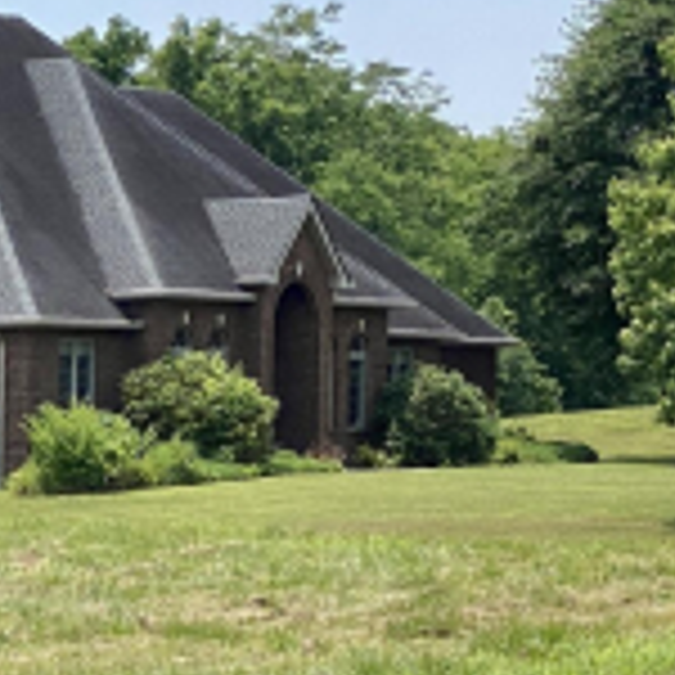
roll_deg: -0.4
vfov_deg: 8.5
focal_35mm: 204
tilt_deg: -3.3
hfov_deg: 8.1
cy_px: 837
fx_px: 4501
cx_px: -754
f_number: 2
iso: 20
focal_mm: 6
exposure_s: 1/2179
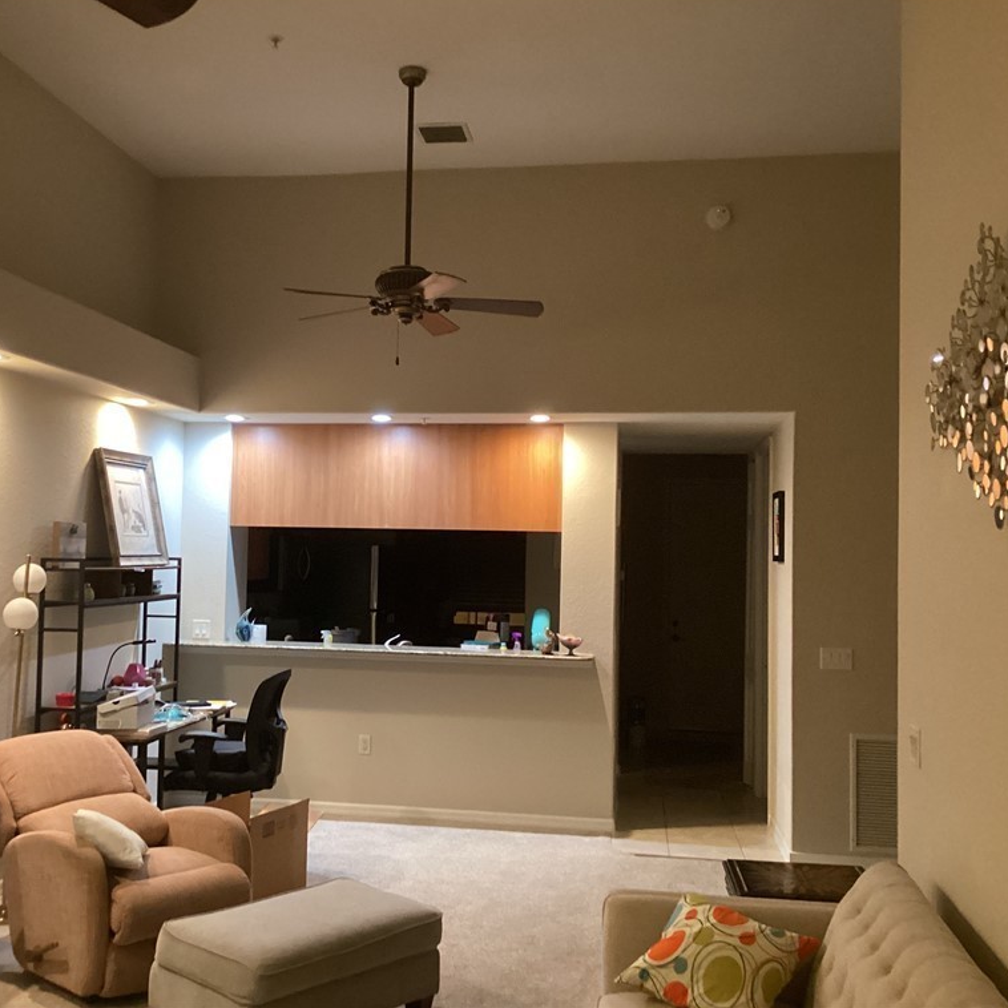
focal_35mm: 37
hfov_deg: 44.8
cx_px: 418
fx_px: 1219
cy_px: 499
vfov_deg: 44.9
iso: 400
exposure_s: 1/40
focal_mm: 3.3
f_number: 2.4
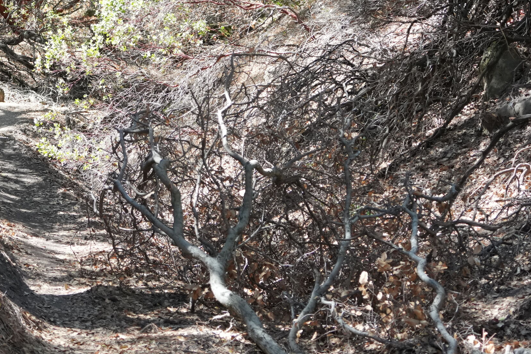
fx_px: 1932
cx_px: 55
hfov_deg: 15.5
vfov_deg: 10.4
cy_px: 81
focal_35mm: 131
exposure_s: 1/640
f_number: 4.5
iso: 800
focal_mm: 50
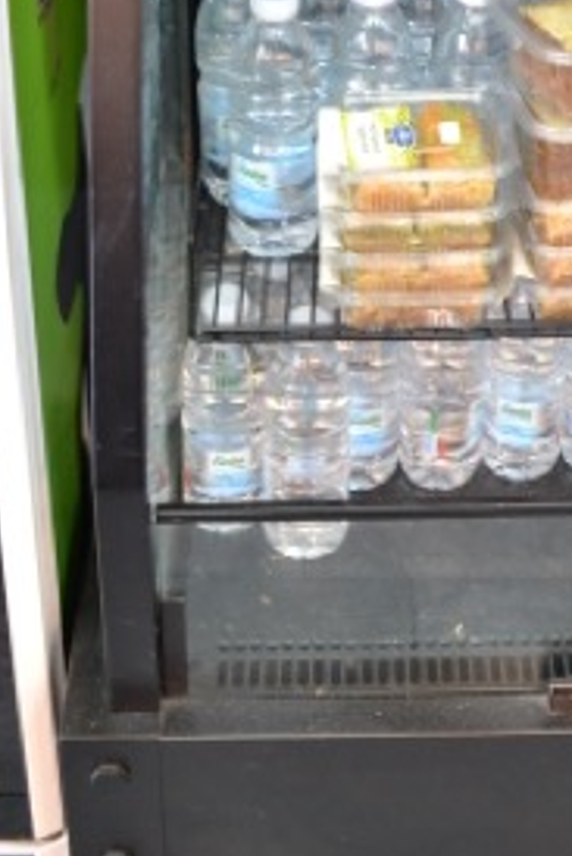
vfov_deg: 25.3
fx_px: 1833
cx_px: 508
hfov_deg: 17.5
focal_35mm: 77
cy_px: 53
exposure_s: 1/15
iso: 560
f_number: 3.8
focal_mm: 22
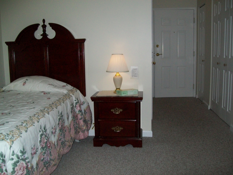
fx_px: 242
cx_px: 116
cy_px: 88
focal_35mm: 36
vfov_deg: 39.7
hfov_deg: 51.4
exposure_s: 1/500
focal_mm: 6
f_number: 2.7
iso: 160
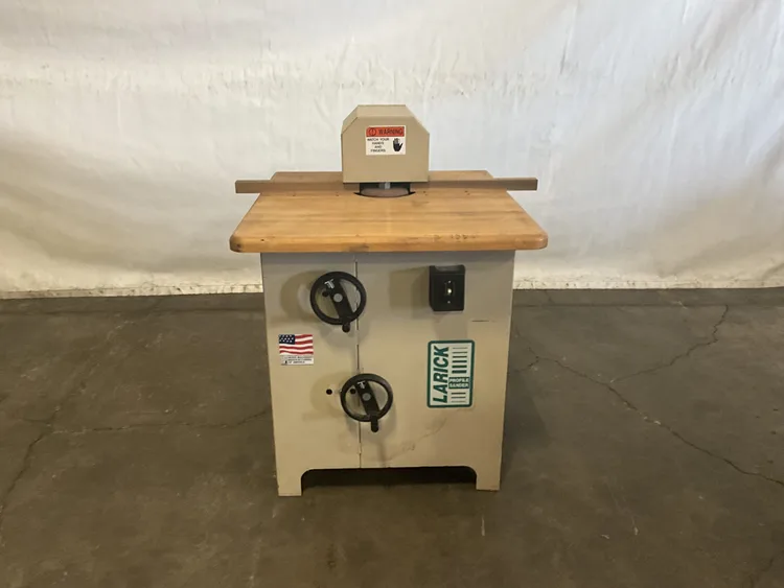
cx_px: 392
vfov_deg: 48.3
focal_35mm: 29
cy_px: 294
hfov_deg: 61.6
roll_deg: +0.0
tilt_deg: -19.2
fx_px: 657
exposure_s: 1/60
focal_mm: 3
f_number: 1.8
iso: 250
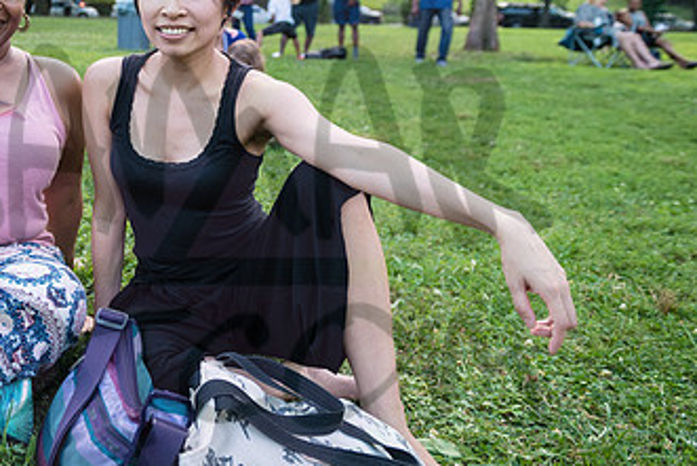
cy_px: 138
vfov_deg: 31.5
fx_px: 813
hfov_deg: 43.1
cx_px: 91
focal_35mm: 42
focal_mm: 24
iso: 1000
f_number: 3.5
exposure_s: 1/200
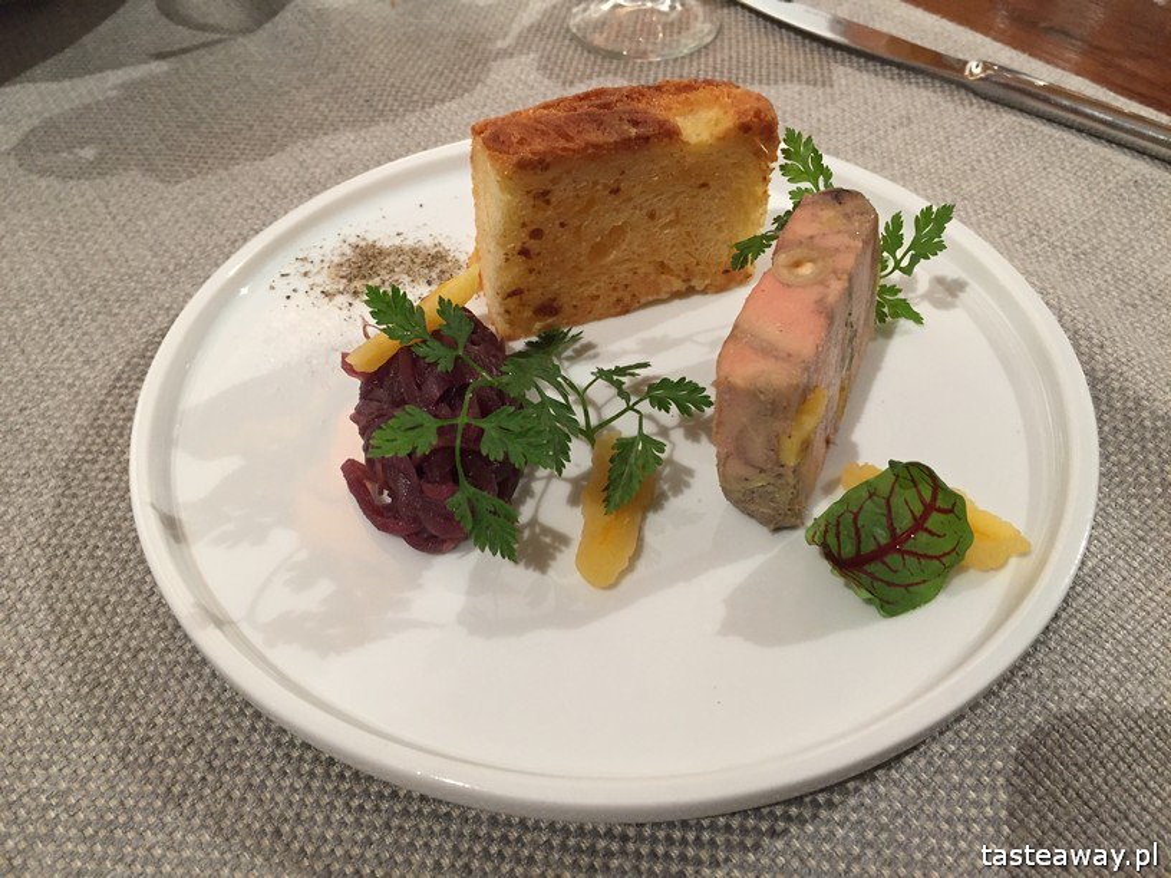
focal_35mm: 29
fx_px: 981
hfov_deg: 61.7
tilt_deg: -45.4
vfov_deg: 48.2
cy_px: 439
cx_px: 586
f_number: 2.2
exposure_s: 1/33
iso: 200
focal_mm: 4.15
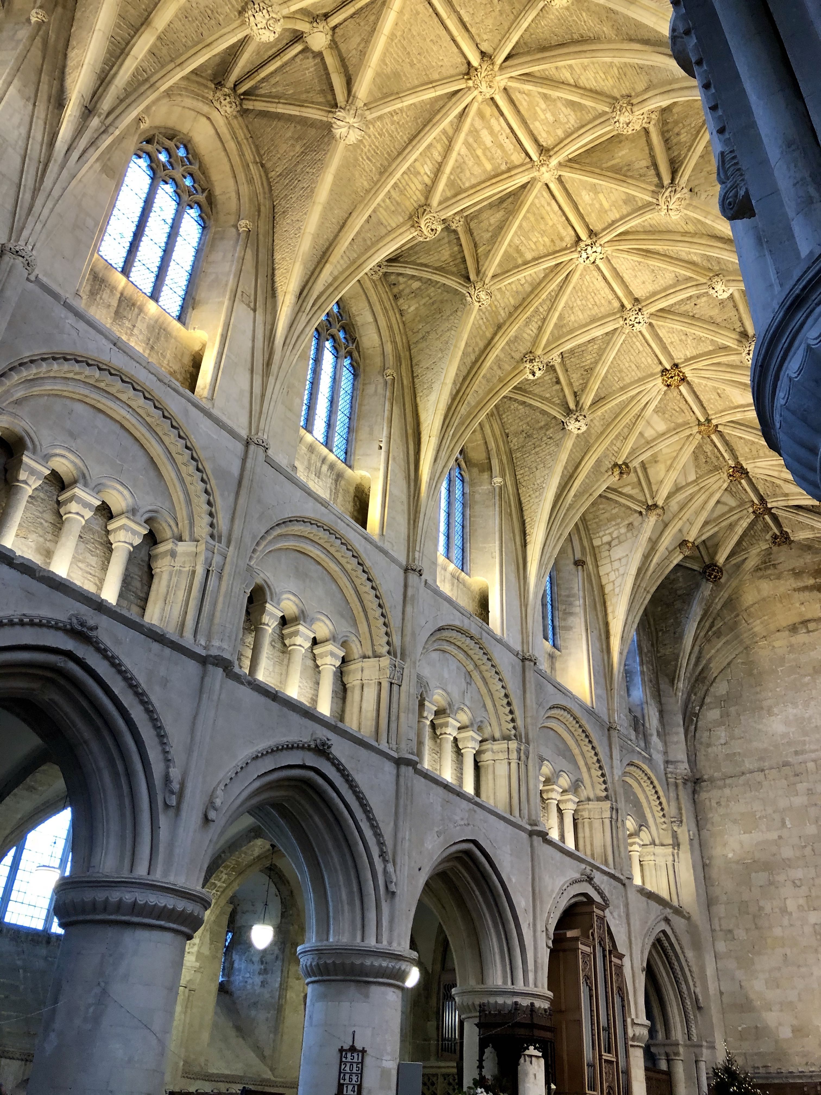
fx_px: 885
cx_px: 410
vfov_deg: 63.4
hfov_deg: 49.7
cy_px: 548
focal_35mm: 28
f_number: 1.8
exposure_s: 1/33
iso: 32
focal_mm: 3.99
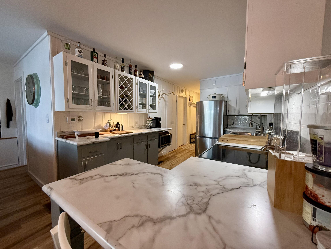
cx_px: 166
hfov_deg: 102.1
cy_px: 124
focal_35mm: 14
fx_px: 134
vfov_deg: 85.7
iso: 320
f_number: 2.2
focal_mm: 2.22
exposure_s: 1/120
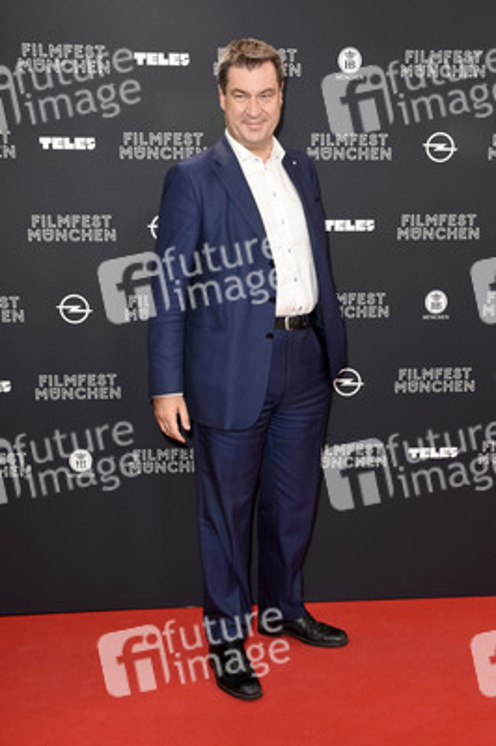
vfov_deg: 48.0
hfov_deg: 33.0
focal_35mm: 40
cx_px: 248
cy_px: 373
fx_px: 838
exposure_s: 1/125
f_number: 6.3
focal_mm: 27
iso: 640
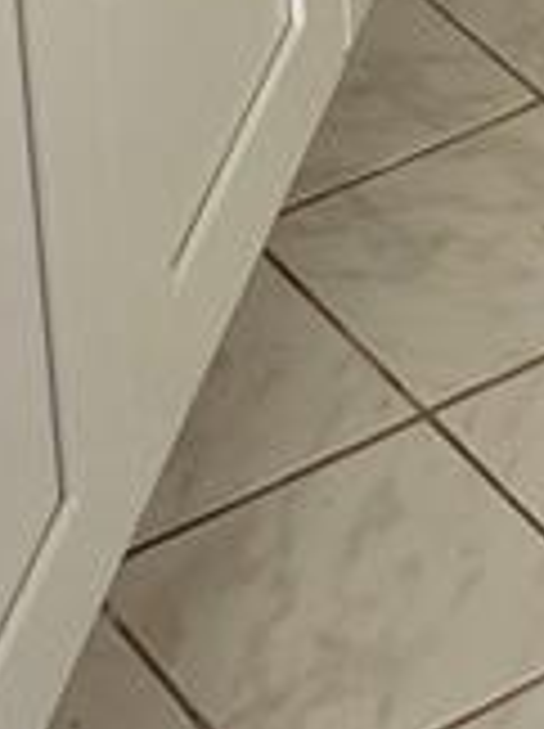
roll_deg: +0.9
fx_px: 4055
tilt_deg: -17.0
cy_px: -1107
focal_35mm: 193
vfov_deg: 9.1
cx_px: 818
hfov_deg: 7.5
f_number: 1.5
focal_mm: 5.7
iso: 64
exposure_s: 1/120
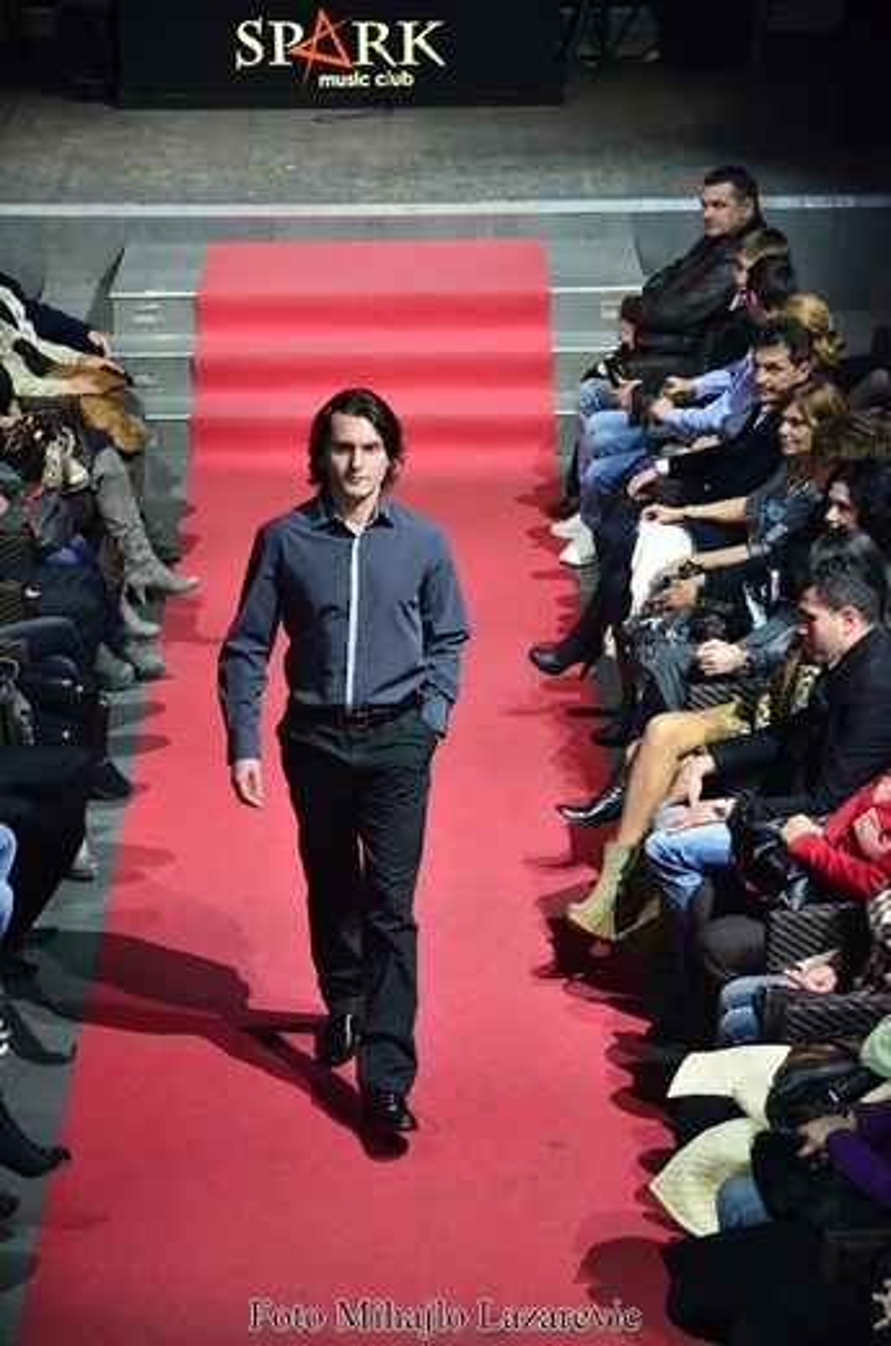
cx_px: 446
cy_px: 673
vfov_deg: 19.5
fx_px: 3919
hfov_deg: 13.0
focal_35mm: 105
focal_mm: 70
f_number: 5.6
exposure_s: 1/160
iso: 2000
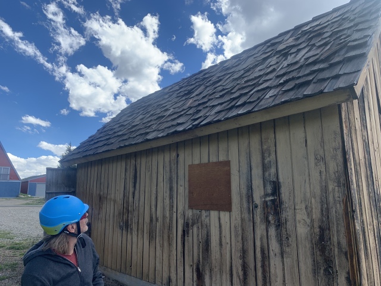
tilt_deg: +12.1
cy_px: 143
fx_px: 286
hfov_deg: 67.3
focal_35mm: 26
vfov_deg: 53.1
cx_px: 190
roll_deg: +0.8
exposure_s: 1/972
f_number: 1.8
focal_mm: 4.25
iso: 25
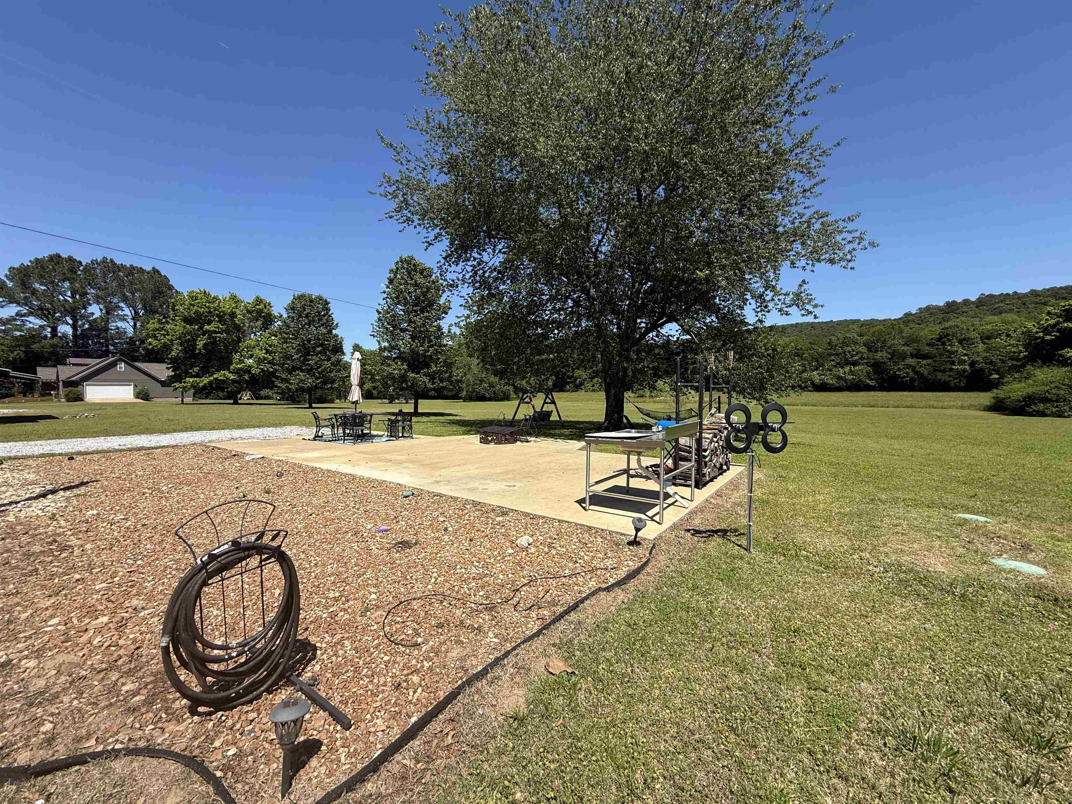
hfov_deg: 102.1
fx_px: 434
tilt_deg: -1.5
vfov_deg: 85.7
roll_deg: -0.3
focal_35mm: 14
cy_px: 402
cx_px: 536
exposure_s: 1/2165
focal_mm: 2.22
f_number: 2.2
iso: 50
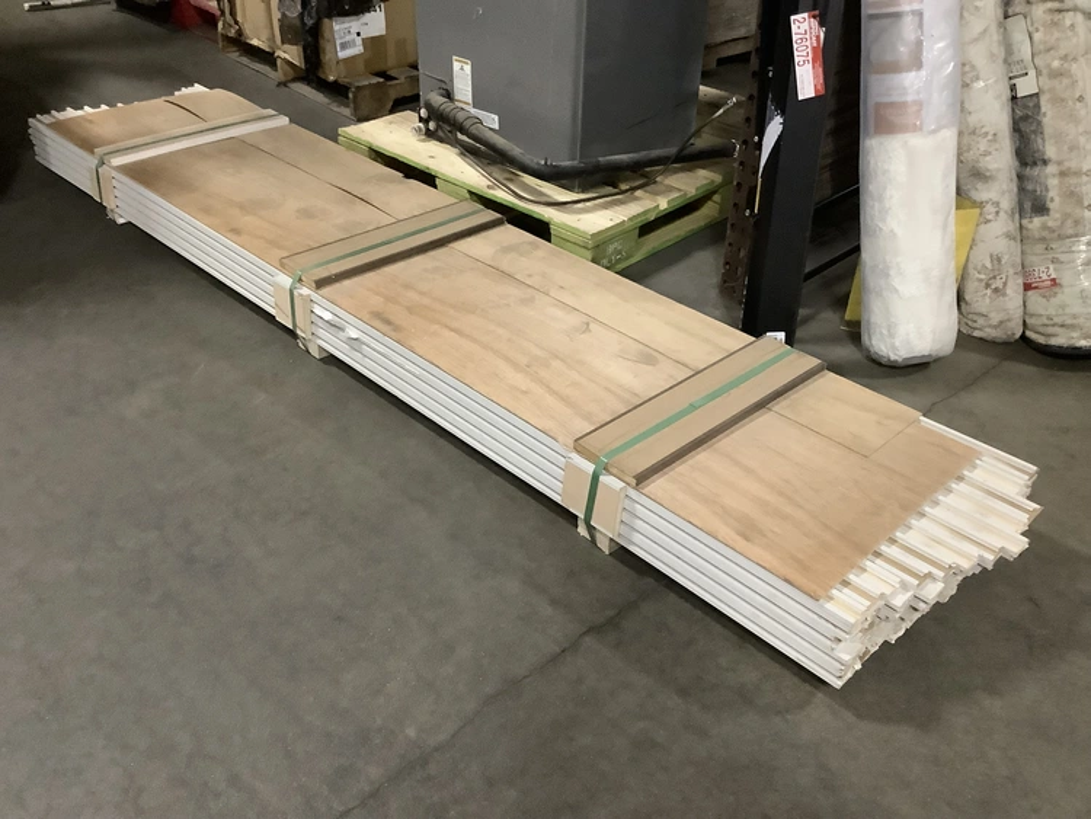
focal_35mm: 31
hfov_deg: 58.3
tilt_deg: -34.5
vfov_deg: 45.5
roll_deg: -2.5
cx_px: 546
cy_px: 410
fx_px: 977
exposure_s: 1/30
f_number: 2.4
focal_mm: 3.3
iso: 400
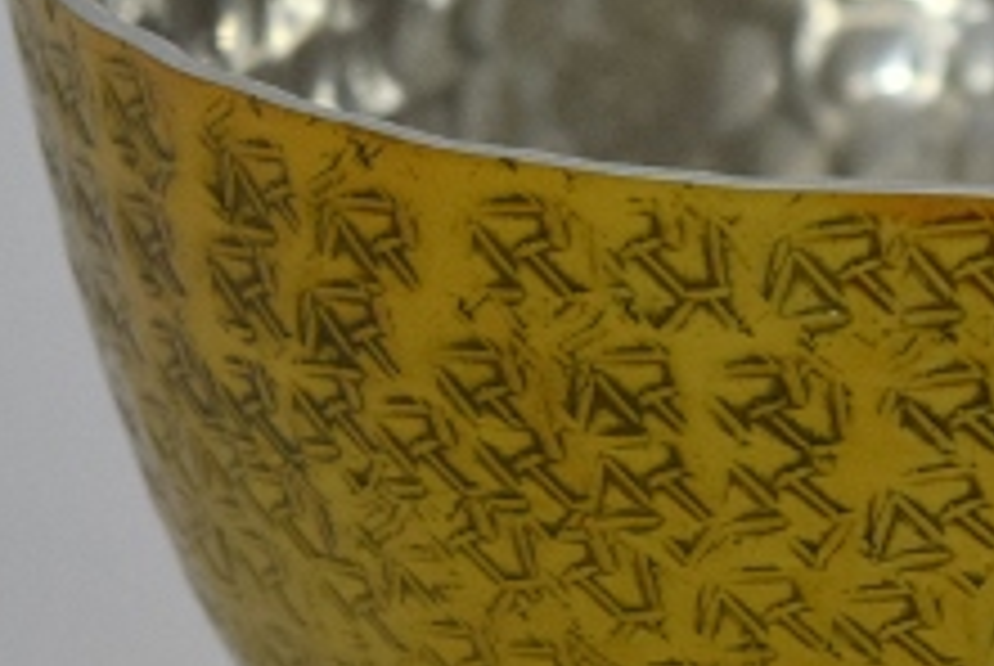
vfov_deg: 5.8
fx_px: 6592
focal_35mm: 238
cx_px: 1129
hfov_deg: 8.5
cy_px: 353
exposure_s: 1/60
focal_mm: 55
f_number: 5.6
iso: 900
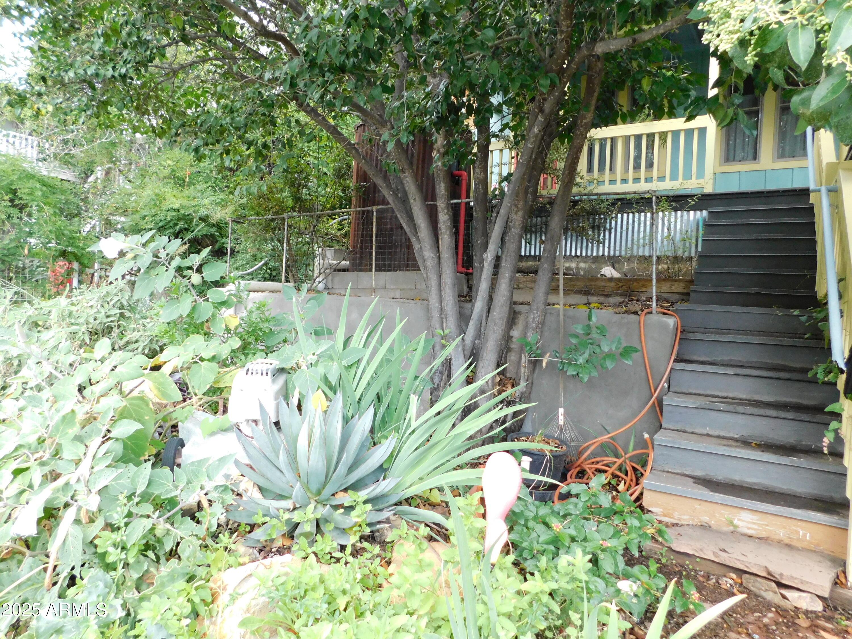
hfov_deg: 73.9
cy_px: 320
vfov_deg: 58.9
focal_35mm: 23
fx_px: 566
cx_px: 426
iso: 400
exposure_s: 1/250
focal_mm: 4
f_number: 3
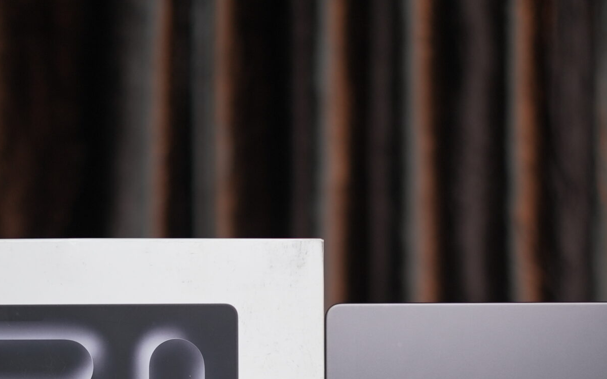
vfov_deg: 11.8
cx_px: 271
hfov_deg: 19.1
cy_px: 416
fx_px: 1803
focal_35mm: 109
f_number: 1.8
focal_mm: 50
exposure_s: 1/100
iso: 500
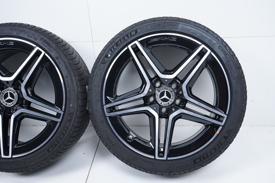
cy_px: 92
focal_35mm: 36
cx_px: 138
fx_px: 275
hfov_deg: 53.2
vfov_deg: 36.8
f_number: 7.1
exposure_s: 1/100
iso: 250
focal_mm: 36
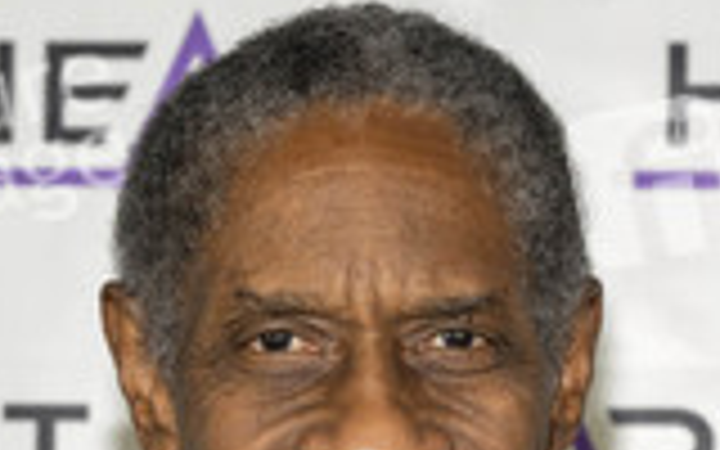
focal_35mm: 188
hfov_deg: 11.1
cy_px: 837
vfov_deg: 6.8
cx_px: 387
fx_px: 3689
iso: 800
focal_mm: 74
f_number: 5.6
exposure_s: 1/200
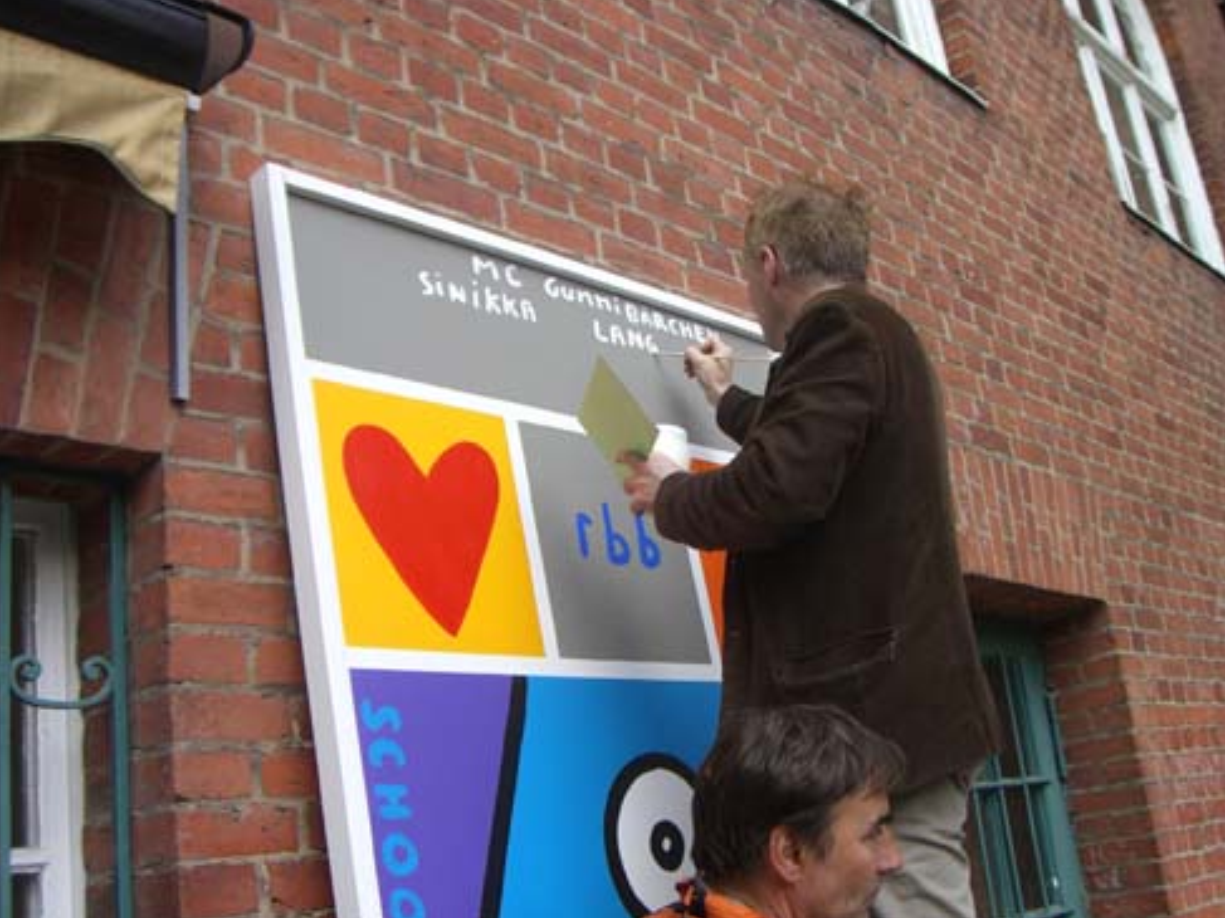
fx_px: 1380
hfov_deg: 47.9
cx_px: 609
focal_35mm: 39
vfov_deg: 36.8
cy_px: 451
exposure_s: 1/250
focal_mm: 6.2
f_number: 2.7
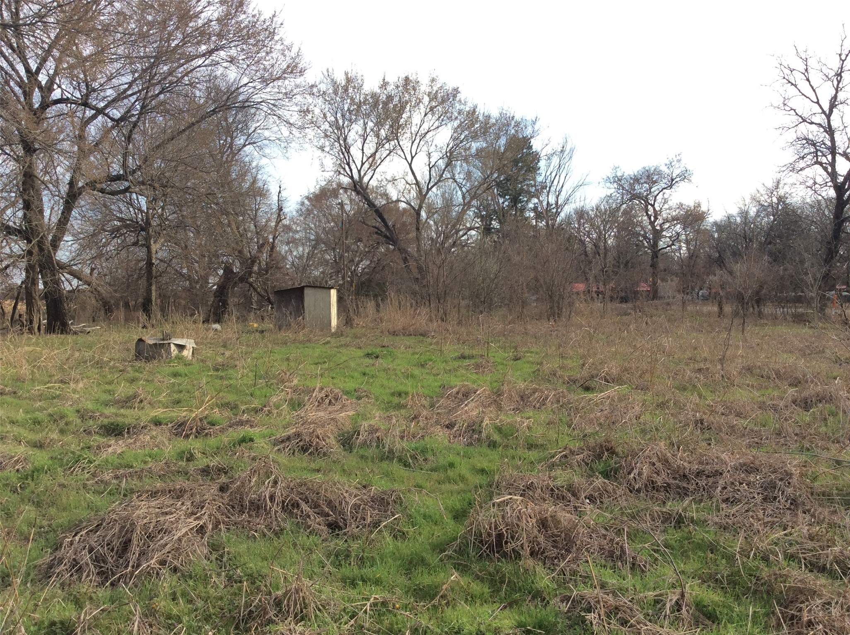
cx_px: 425
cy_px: 318
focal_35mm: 32
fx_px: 784
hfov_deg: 56.9
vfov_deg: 44.0
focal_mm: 3.3
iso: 32
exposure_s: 1/515
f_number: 2.4
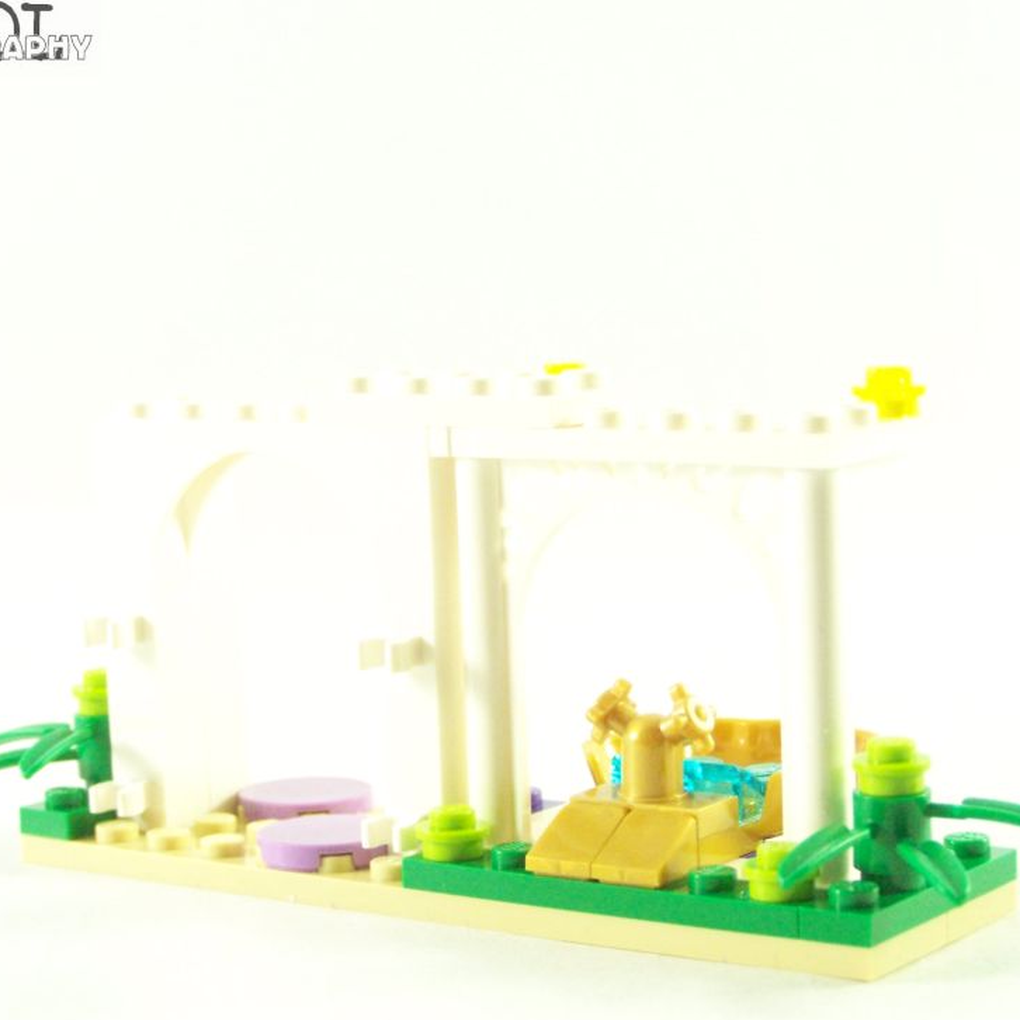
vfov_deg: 20.2
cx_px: 525
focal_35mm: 86
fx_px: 2867
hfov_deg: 20.2
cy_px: 513
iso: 400
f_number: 3.6
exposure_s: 1/60
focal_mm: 11.5
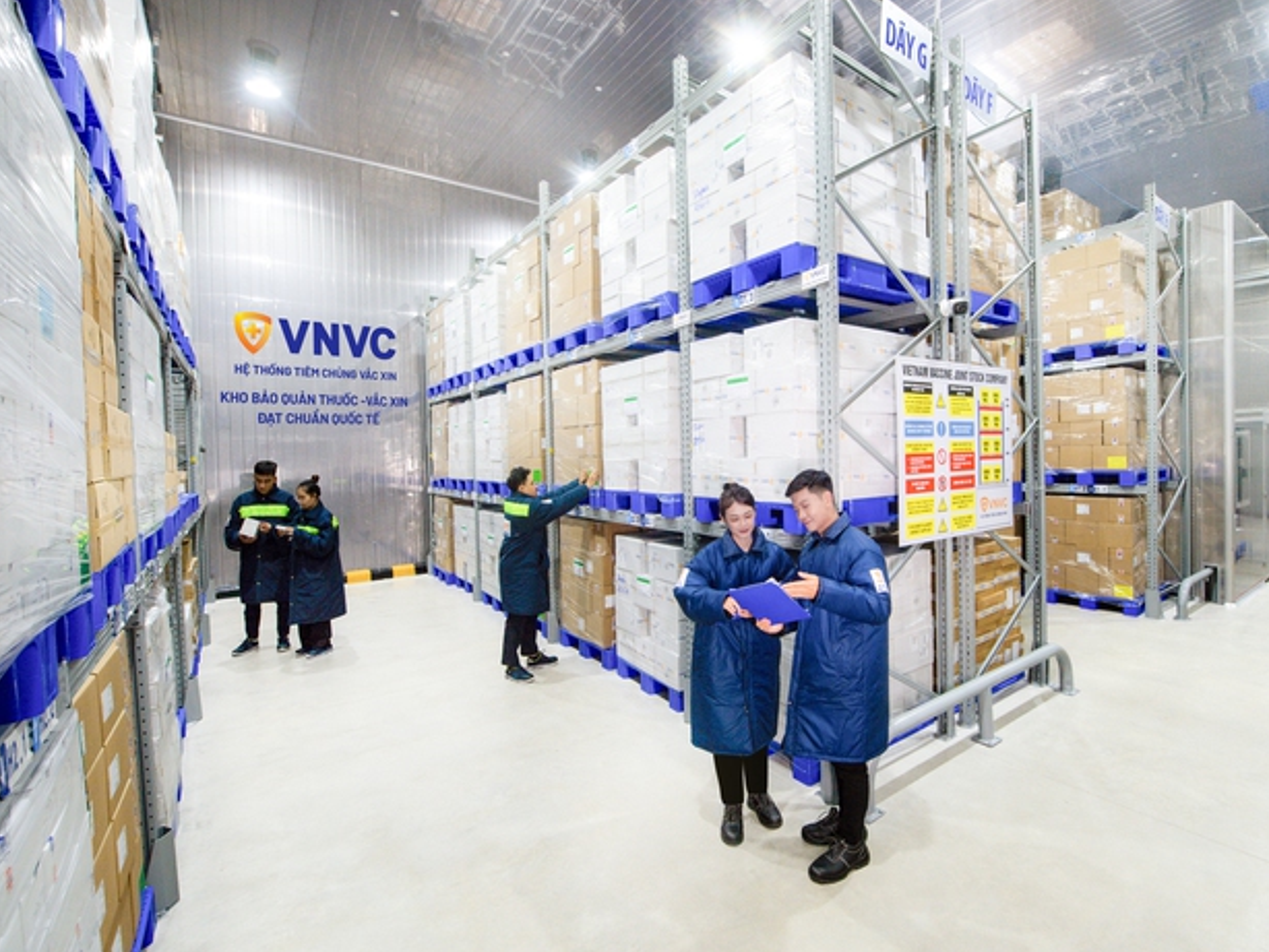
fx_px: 587
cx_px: 750
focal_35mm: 16
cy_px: 468
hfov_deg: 93.4
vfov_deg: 78.1
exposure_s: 1/100
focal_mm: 14
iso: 1600
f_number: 5
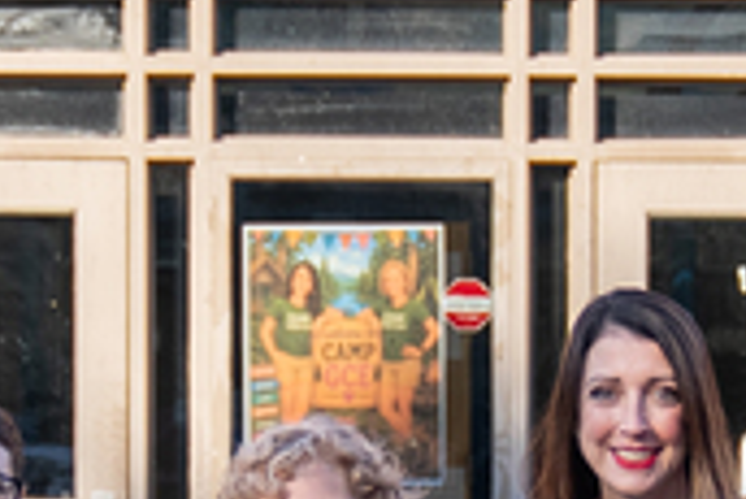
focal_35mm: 197
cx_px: 573
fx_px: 4086
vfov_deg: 6.9
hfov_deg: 10.4
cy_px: 668
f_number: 2.8
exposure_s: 1/500
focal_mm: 33
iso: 100
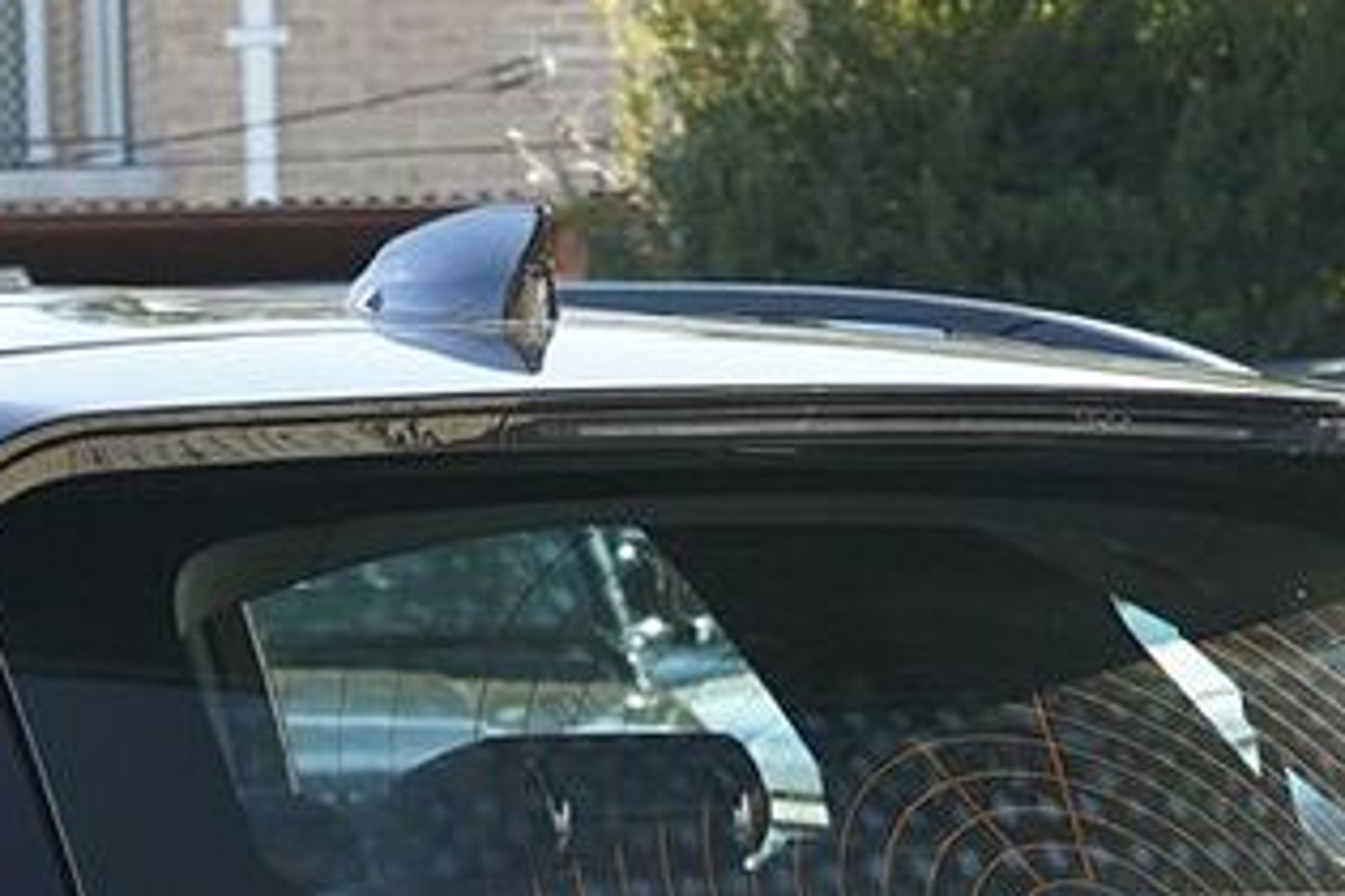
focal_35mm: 206
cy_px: 1630
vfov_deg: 6.5
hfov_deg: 9.8
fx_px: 7696
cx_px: -436
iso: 1000
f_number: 7.1
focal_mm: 54
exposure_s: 1/200
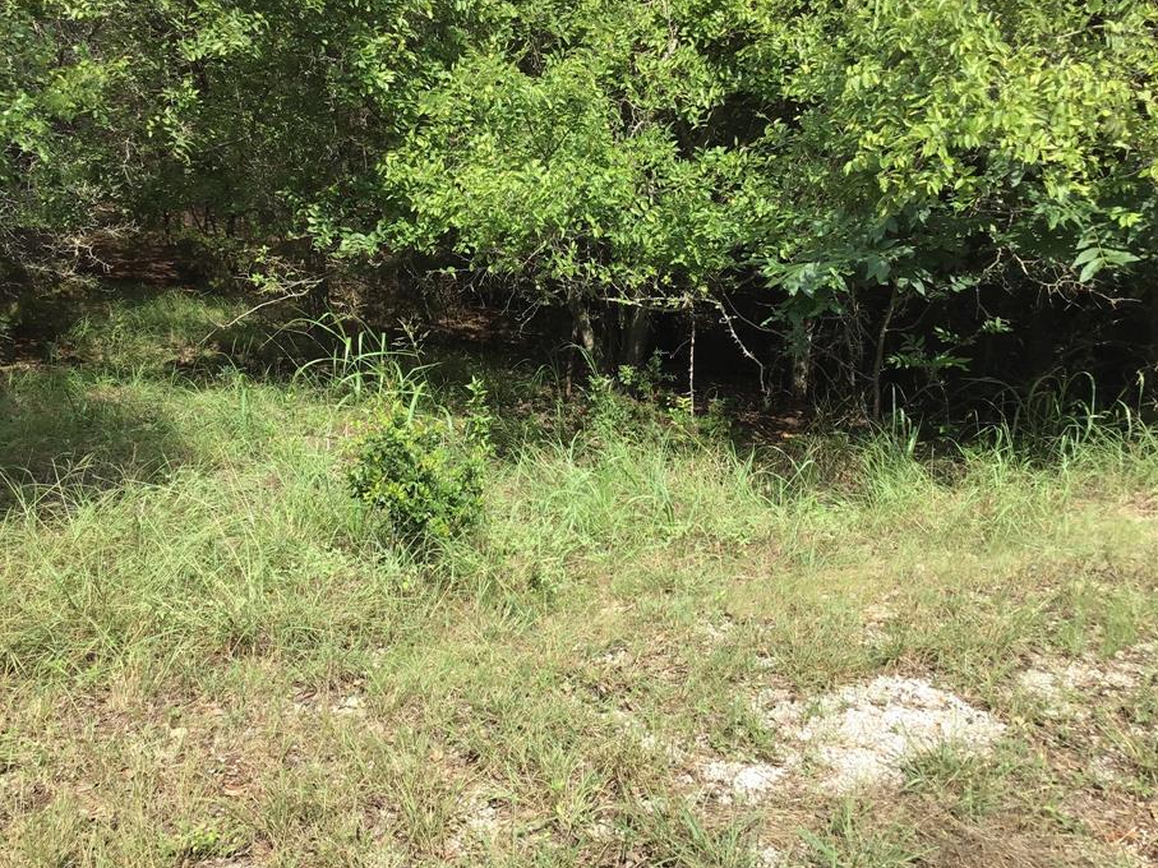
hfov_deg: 52.6
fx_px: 1171
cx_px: 552
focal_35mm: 35
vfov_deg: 40.7
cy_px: 401
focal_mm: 3.3
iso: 25
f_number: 2.4
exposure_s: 1/696
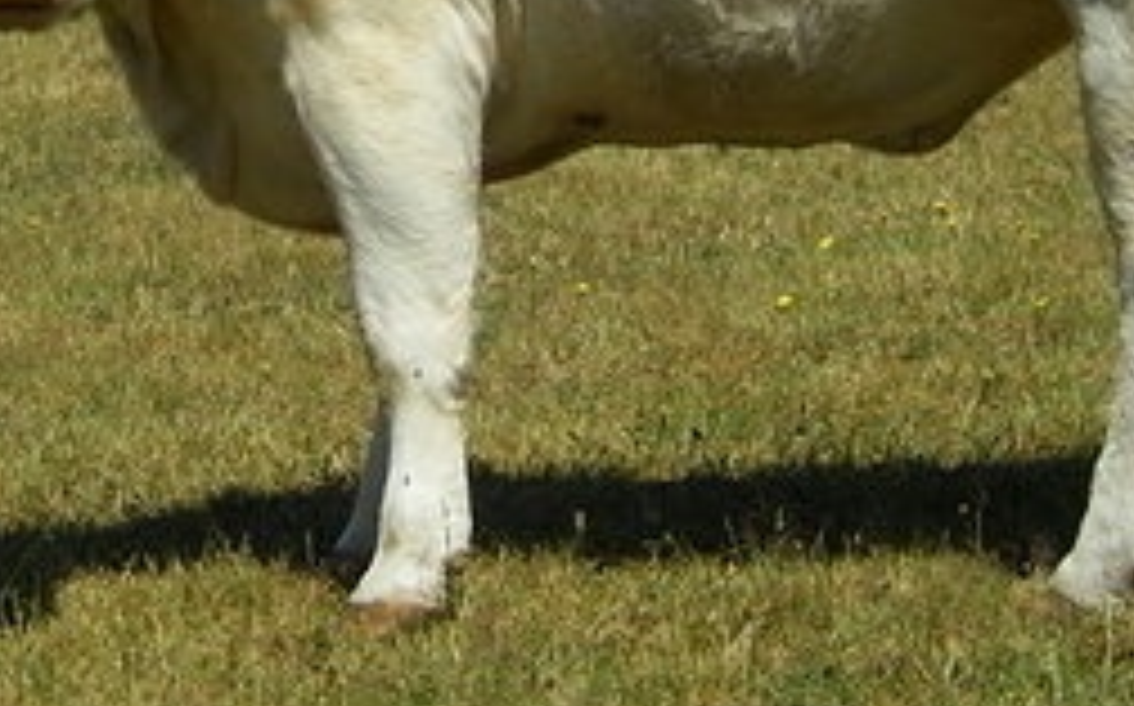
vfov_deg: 6.2
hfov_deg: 10.0
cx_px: 454
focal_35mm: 210
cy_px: 58
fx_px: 6484
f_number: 7.8
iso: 64
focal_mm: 12.8
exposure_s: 1/250
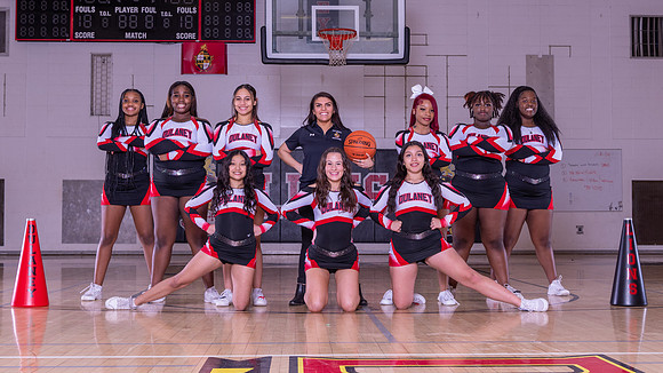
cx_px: 354
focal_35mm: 58
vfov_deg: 20.6
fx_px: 1023
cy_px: 170
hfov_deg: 35.9
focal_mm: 38
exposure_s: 1/125
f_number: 6.3
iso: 250
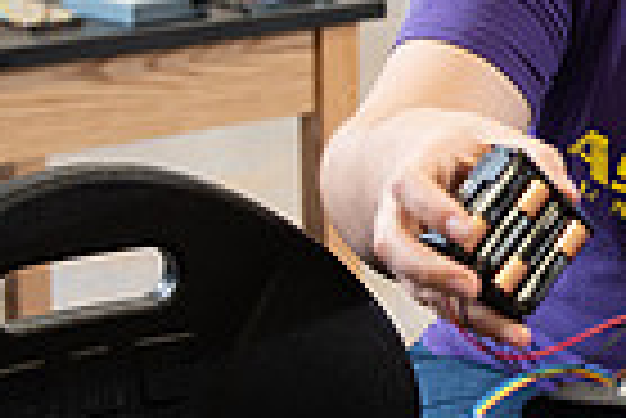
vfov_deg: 9.7
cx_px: 739
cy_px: 88
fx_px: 2472
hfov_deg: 14.0
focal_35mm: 142
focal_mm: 34
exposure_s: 1/200
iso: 800
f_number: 3.5
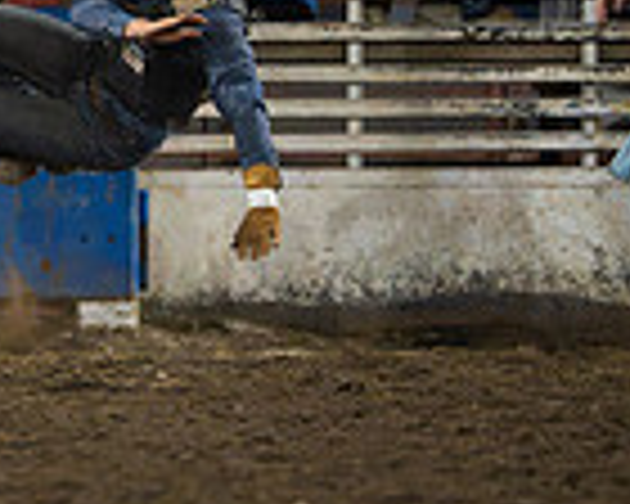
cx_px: -208
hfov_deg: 2.5
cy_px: 146
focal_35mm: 785
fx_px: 14637
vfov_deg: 2.0
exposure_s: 1/1250
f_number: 2.8
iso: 8000
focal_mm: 200
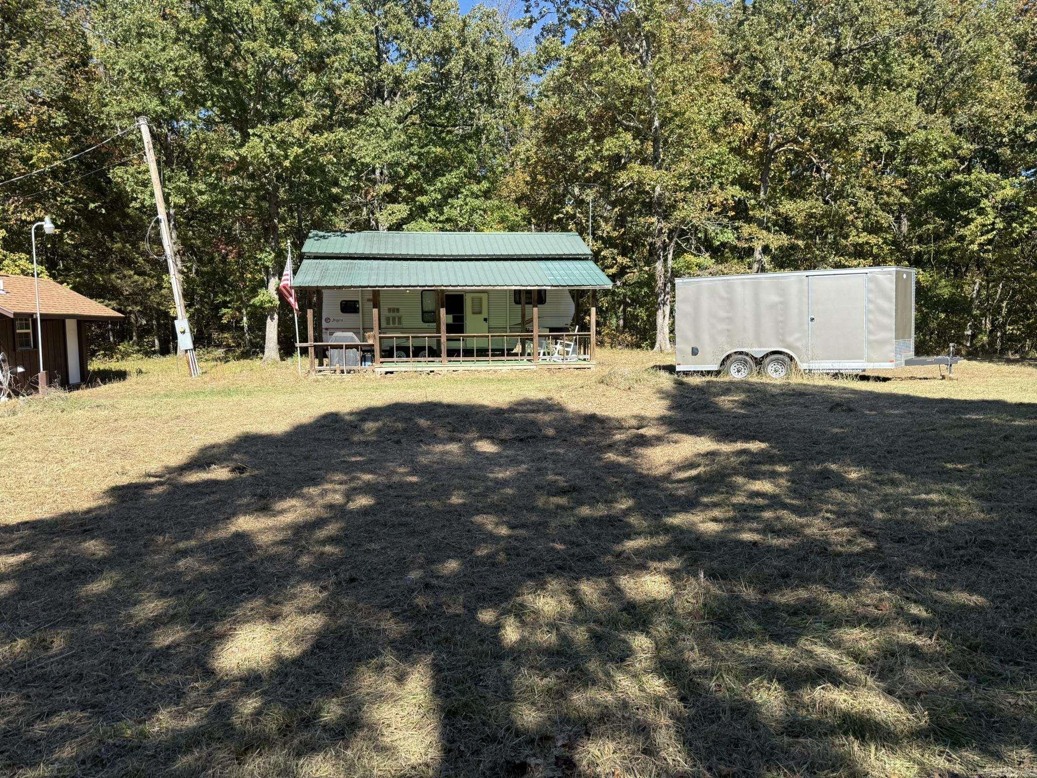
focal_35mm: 24
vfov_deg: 56.8
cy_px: 389
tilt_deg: -4.5
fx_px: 719
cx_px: 518
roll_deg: +0.4
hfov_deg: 71.6
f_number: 1.78
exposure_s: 1/1653
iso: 80
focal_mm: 6.76
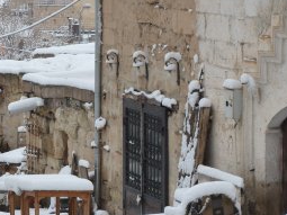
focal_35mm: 173
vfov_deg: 8.6
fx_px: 1434
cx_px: 43
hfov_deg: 11.4
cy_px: 146
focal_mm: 50
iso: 400
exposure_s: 1/400
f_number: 10
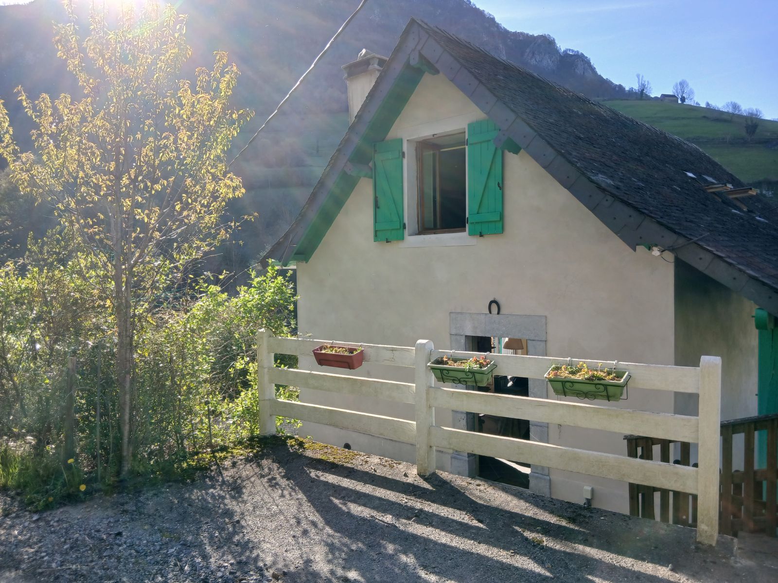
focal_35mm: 26
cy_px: 292
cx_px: 389
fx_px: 584
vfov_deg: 53.1
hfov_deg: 67.3
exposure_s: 1/222
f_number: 1.8
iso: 20
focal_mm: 3.98
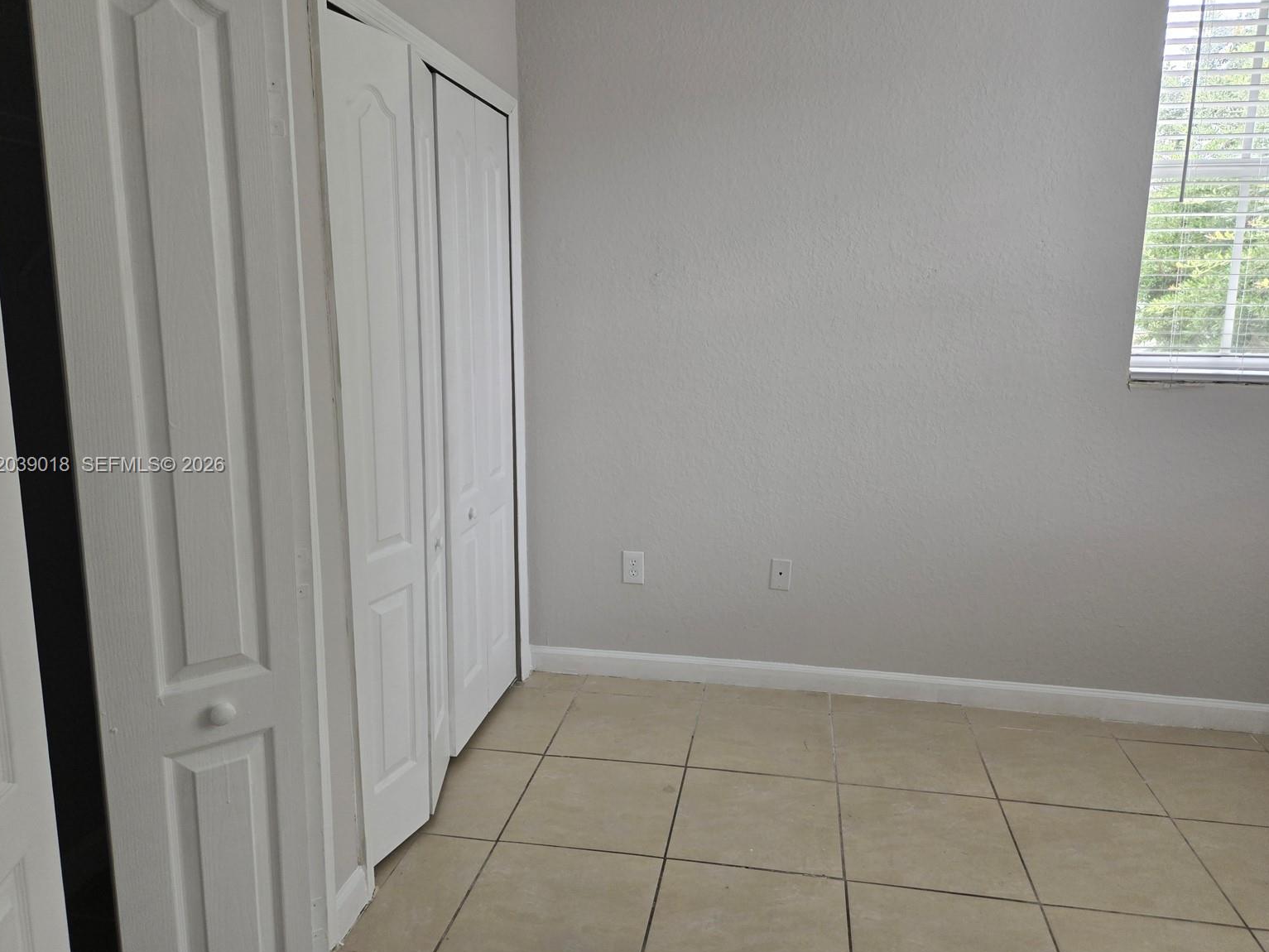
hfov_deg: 71.6
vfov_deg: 56.8
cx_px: 629
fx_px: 880
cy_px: 466
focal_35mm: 24
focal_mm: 5.4
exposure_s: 1/180
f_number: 1.8
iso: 50
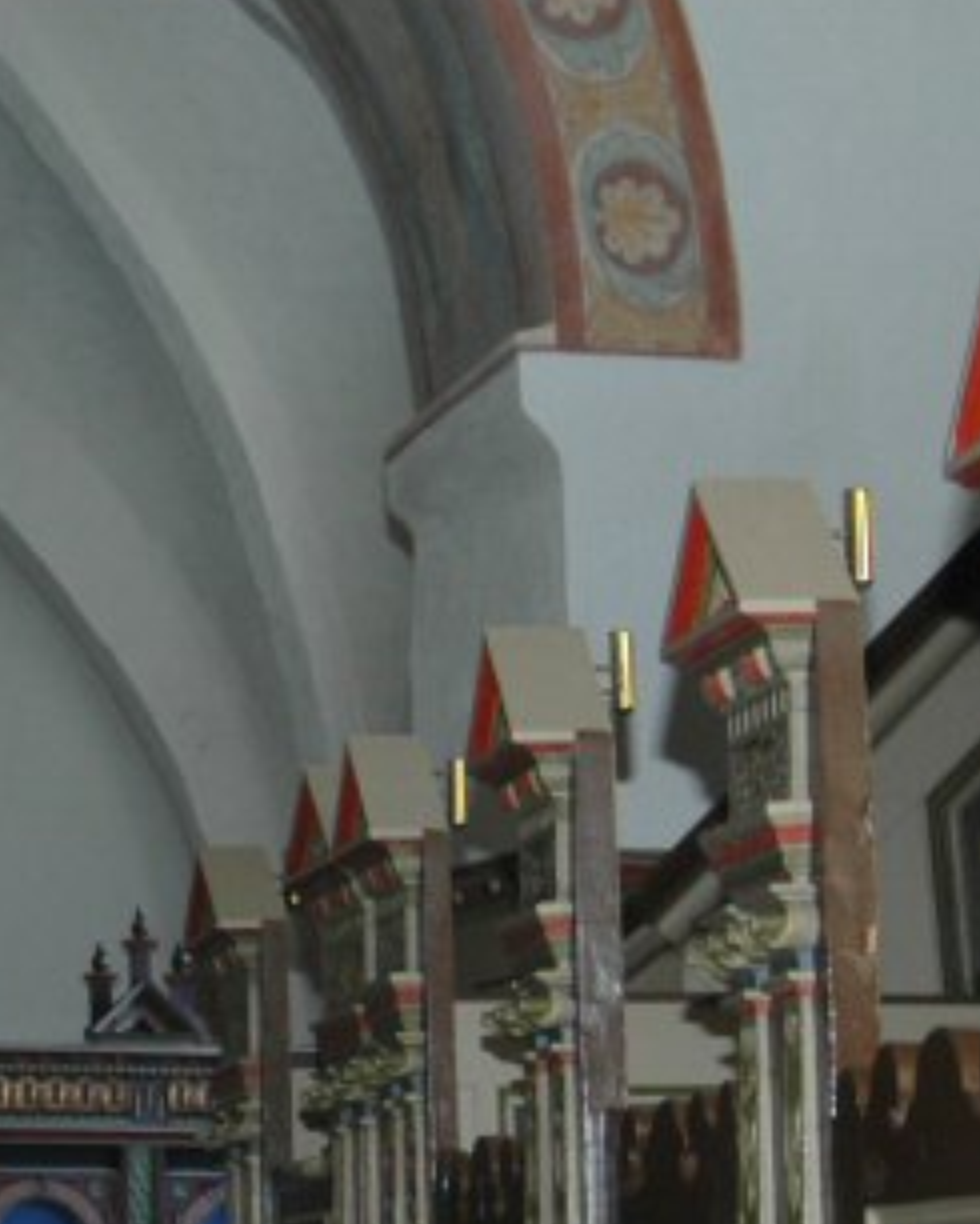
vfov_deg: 16.5
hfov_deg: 12.9
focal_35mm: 116
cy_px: 440
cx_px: -292
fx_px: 4204
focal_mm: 28
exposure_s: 1/60
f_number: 4
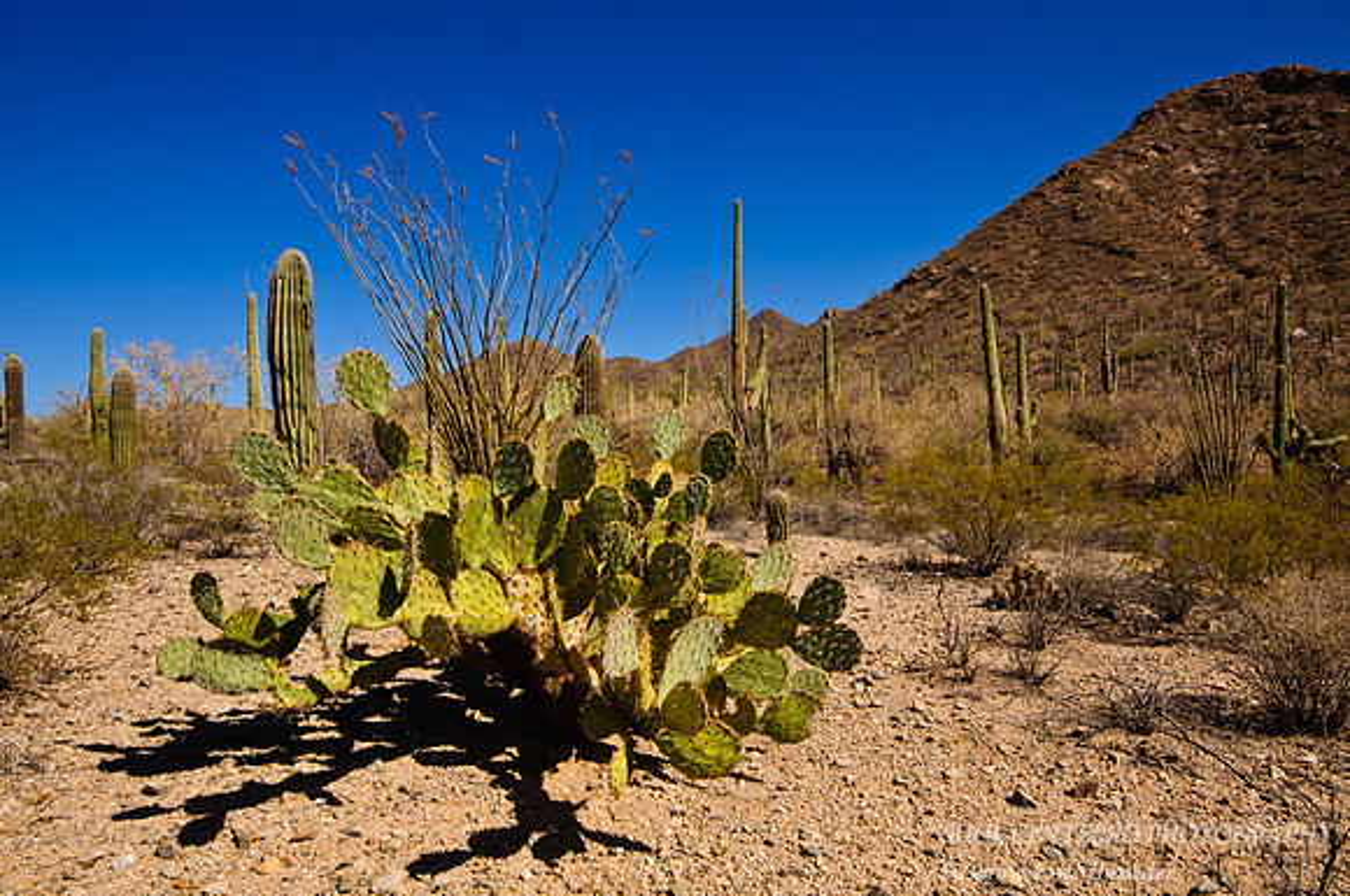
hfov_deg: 73.8
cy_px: 448
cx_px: 675
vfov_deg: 53.0
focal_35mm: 24
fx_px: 899
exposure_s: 1/45
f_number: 19
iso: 125
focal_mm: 16
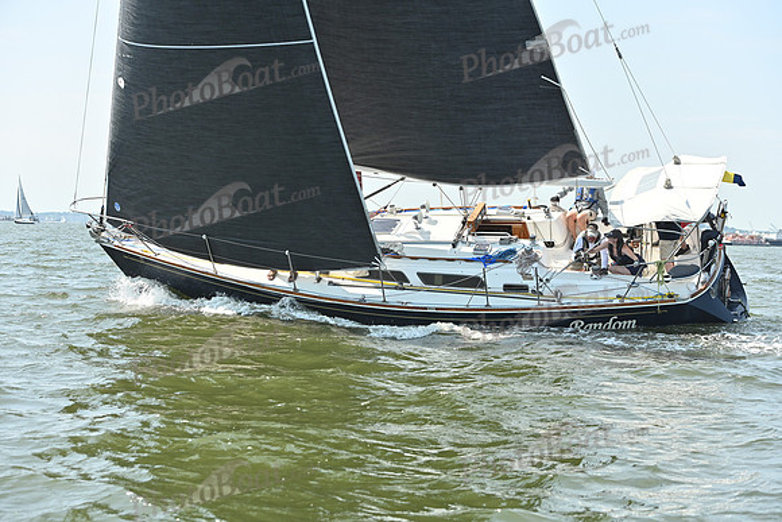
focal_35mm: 70
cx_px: 391
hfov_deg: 28.8
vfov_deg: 19.5
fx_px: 1521
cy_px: 261
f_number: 5
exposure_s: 1/1250
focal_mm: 70
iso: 320
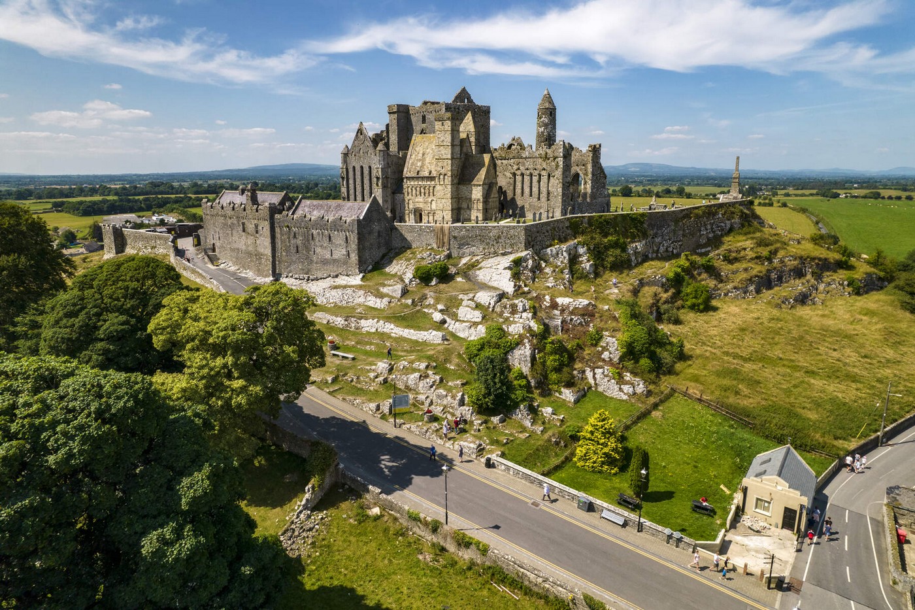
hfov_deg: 78.6
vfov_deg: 57.2
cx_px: 458
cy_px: 305
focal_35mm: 22
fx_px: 559
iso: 110
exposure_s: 1/160
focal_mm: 8.38
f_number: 2.8
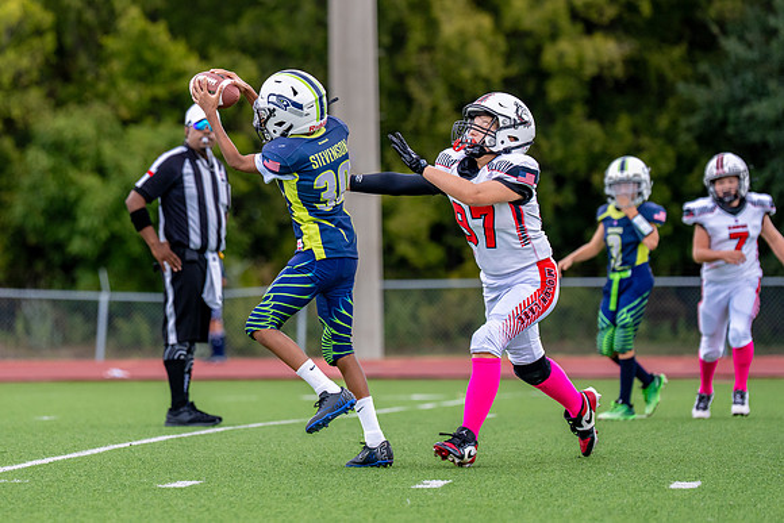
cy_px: 204
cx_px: 305
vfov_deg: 5.9
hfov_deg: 8.8
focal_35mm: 234
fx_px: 5106
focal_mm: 154
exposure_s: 1/2500
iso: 400
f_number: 2.8
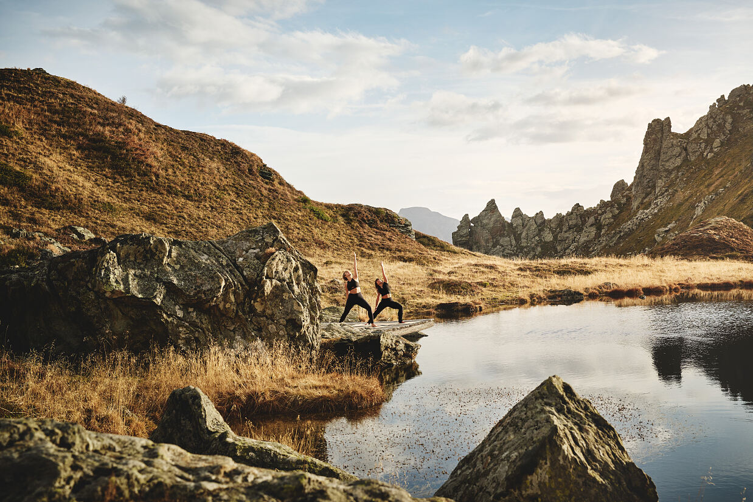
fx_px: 1046
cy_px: 251
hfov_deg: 39.6
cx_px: 376
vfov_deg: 27.0
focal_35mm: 50
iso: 250
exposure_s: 1/640
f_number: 7.1
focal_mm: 50
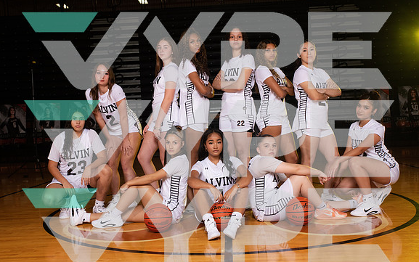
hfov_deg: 48.2
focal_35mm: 41
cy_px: 139
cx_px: 209
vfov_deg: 31.3
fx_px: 468
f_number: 7.1
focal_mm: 40
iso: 500
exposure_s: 1/400
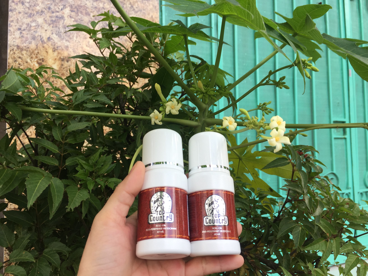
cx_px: 184
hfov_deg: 61.7
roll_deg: +0.6
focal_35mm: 29
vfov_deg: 48.2
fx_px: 308
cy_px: 138
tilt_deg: +5.5
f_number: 2.2
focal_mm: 4.15
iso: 32
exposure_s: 1/110
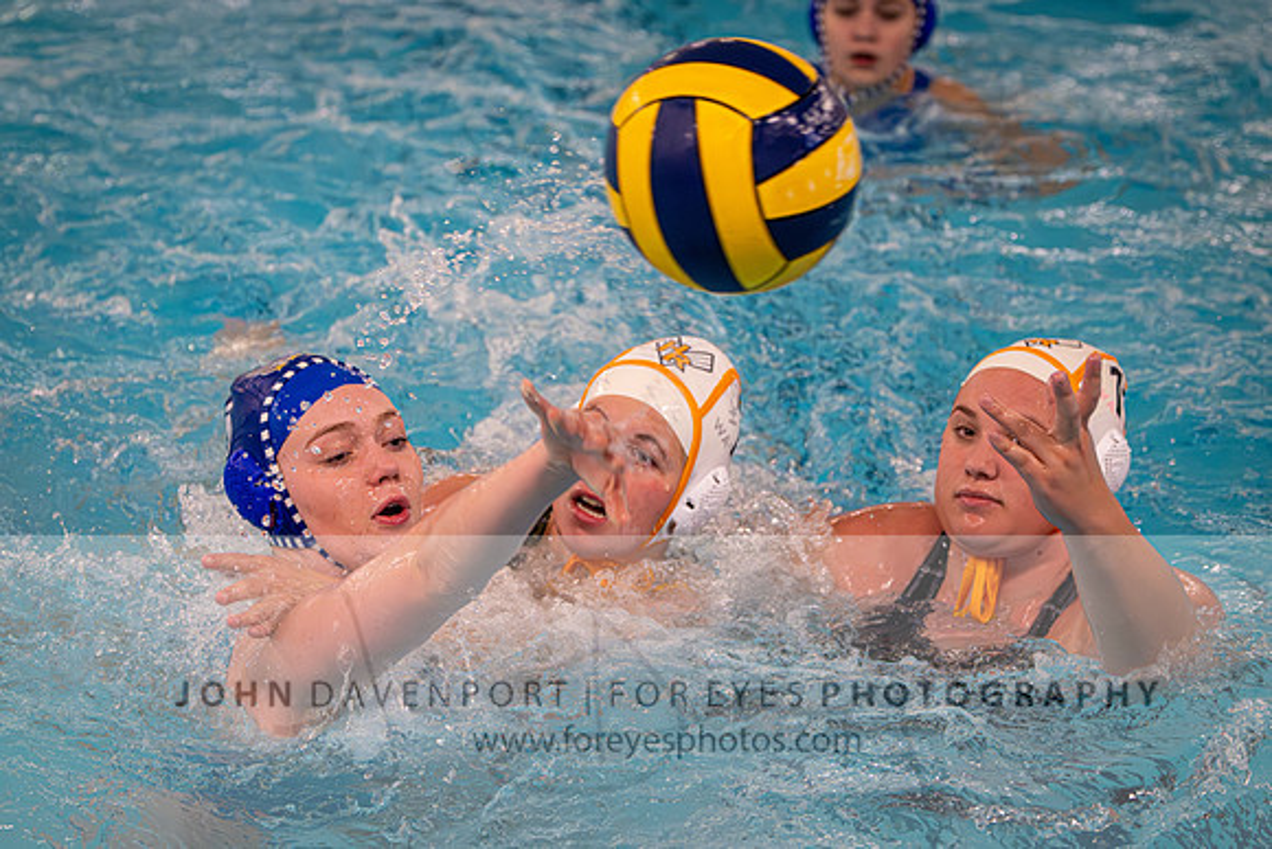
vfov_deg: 11.3
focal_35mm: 122
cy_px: 332
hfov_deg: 16.8
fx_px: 4303
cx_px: 557
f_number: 4
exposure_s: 1/1000
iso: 10000
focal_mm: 100
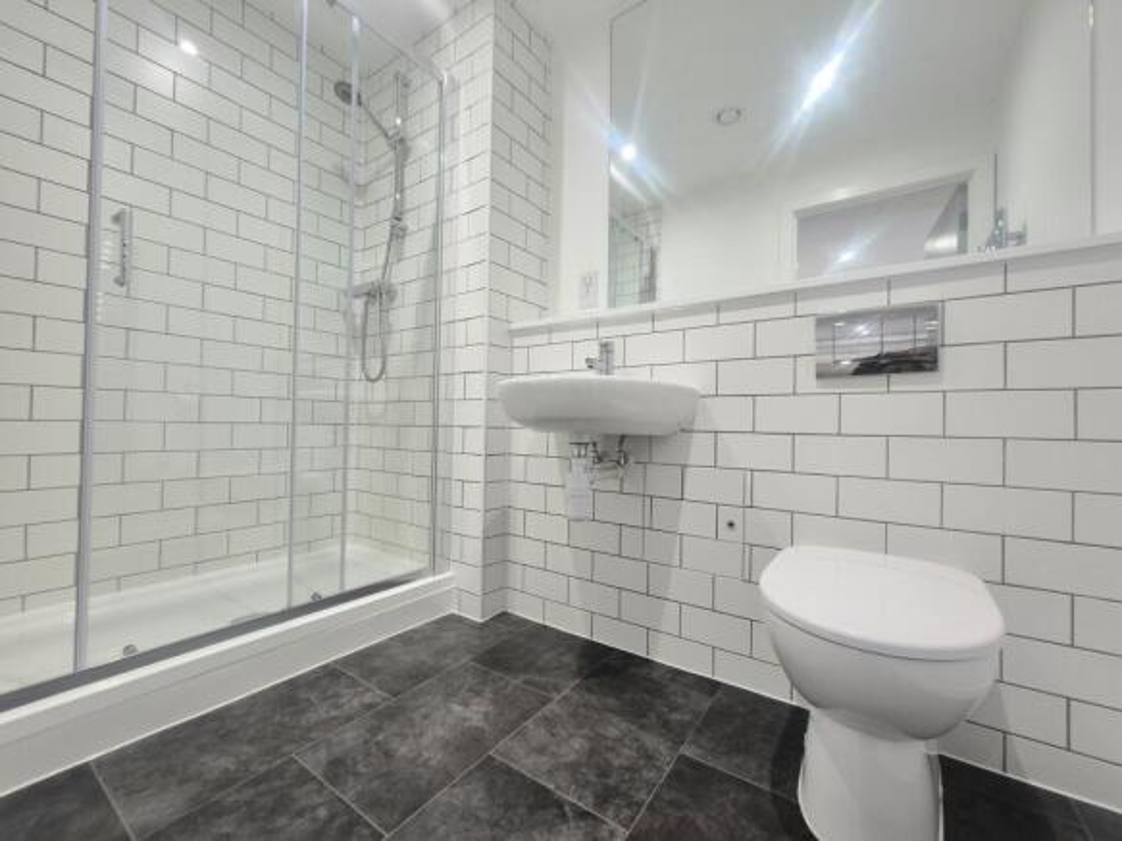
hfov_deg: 106.2
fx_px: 421
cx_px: 561
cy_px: 420
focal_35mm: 13
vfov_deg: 89.9
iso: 125
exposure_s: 1/50
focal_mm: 2.2
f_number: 2.2
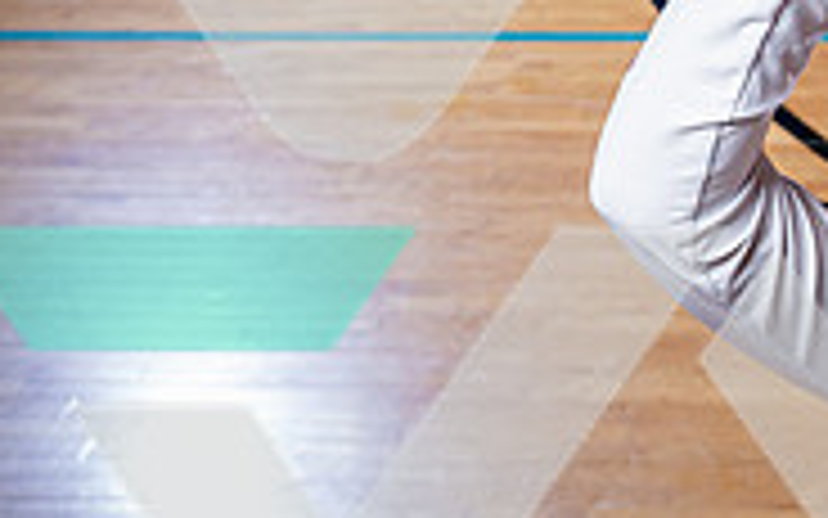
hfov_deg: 18.5
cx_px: 1107
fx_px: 2347
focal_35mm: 104
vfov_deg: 12.3
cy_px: -79
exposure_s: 1/250
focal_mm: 32
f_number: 5.6
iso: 250
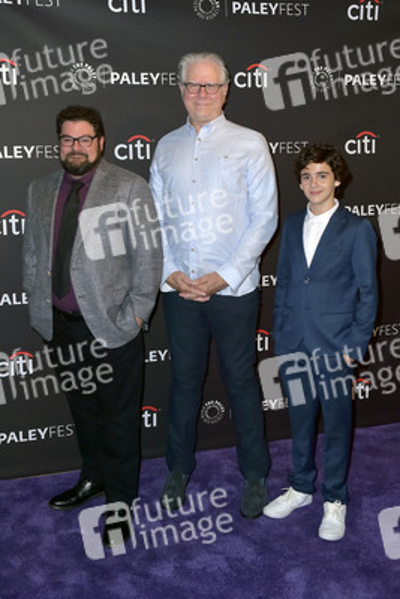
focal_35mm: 38
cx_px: 200
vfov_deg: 50.7
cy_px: 300
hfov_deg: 35.1
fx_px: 633
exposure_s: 1/320
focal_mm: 38
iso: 640
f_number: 6.3
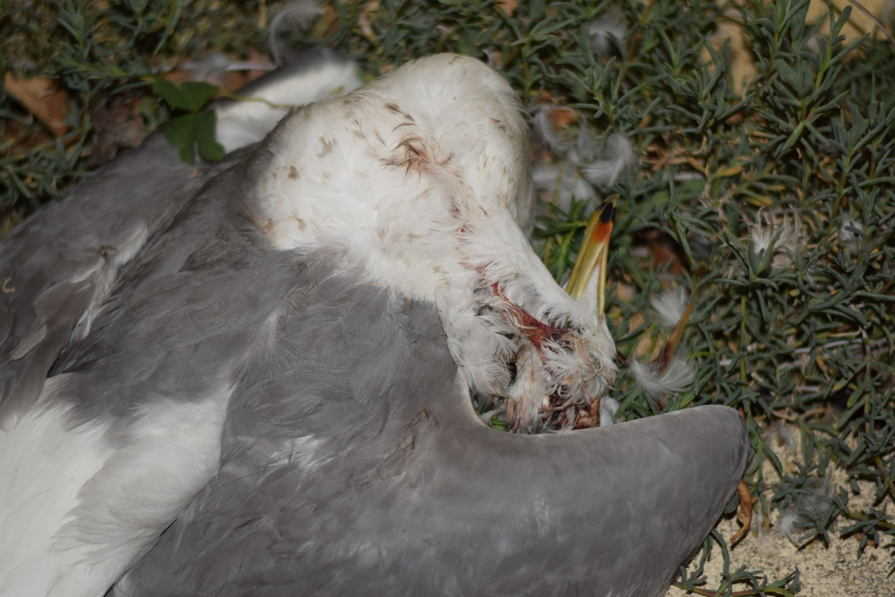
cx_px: 448
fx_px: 1864
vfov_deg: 18.2
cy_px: 298
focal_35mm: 75
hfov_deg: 27.0
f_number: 1.8
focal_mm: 50
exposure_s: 1/60
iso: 250
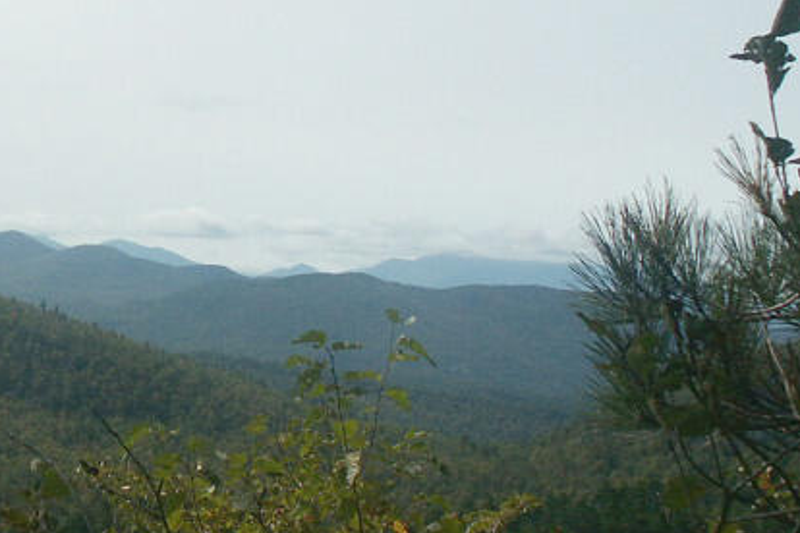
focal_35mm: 90
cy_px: 230
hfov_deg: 21.8
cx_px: -6
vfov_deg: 15.2
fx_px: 2000
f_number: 6.7
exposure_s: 1/180
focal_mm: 7.19
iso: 64
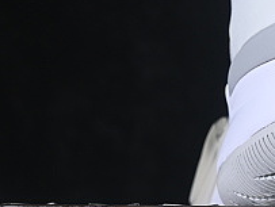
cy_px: -95
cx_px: 534
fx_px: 3048
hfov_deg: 5.1
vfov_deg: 3.9
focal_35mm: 383
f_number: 8
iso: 160
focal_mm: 50
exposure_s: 1/80
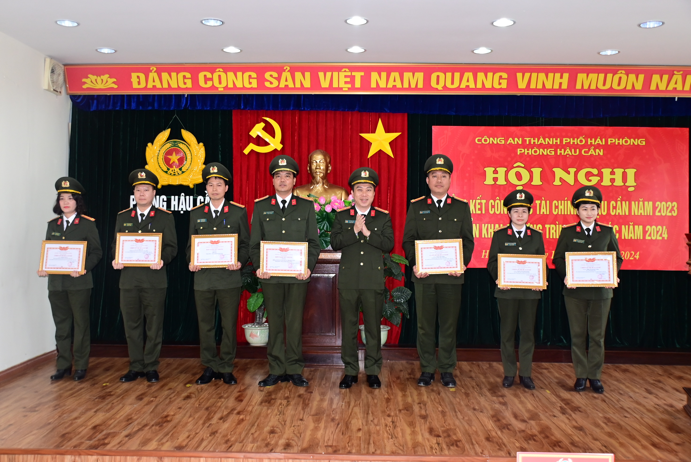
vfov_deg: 39.0
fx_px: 653
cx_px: 346
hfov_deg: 55.8
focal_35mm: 34
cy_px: 231
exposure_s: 1/200
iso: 1250
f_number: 3.8
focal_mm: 23
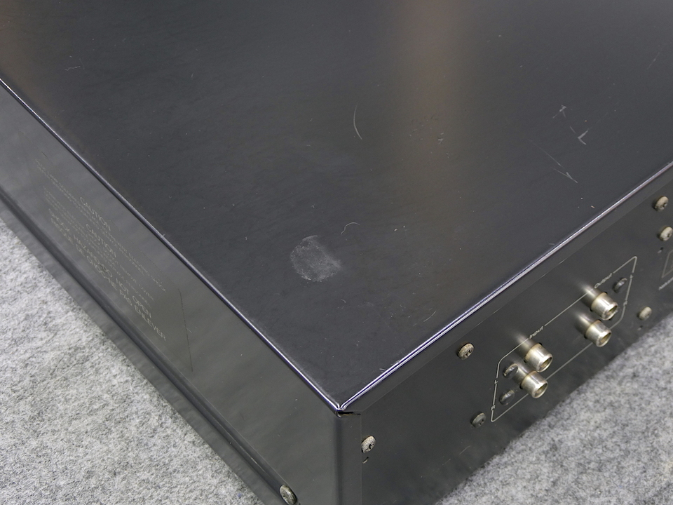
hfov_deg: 29.8
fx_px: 1264
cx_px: 336
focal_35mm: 65
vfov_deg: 22.6
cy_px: 252
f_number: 4.4
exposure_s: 1/1.6
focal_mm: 11.7
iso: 100
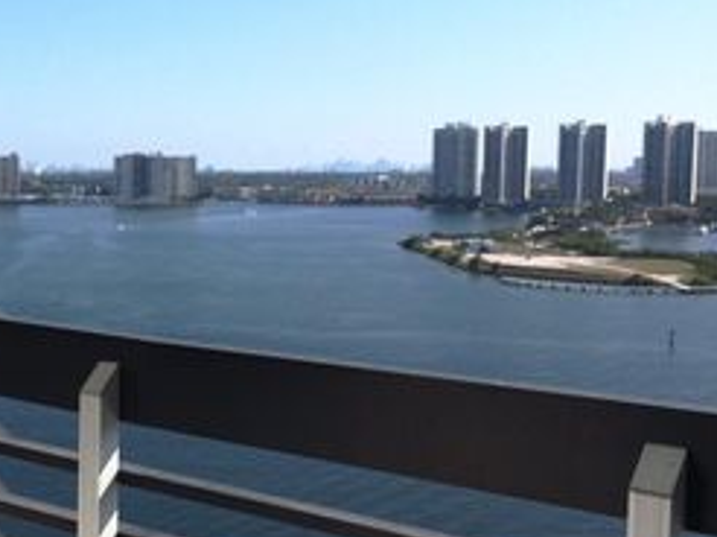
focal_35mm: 61
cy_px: 287
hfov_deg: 30.8
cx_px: 122
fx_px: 1262
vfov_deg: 24.0
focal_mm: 4.12
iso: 32
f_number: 2.2
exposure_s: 1/578
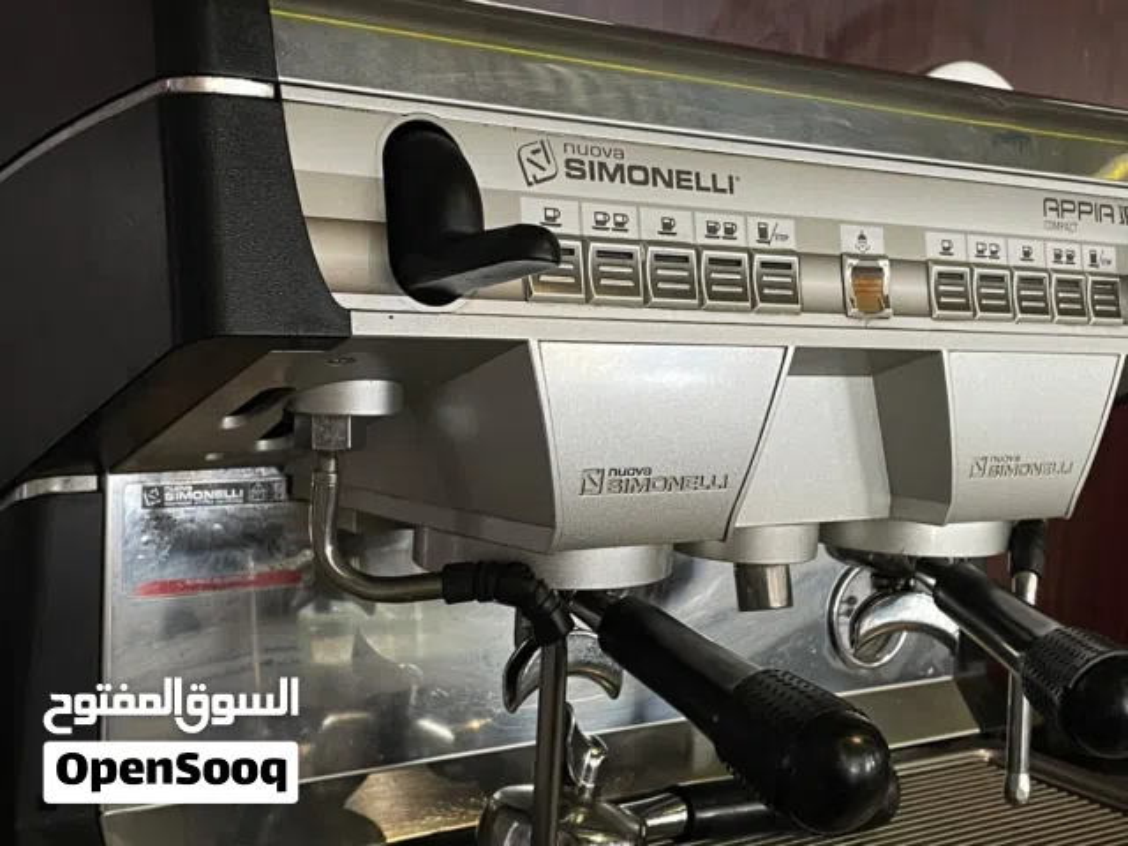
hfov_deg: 67.3
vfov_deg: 53.1
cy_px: 423
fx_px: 847
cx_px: 564
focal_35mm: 26
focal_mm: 4.2
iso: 80
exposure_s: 1/50
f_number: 1.6
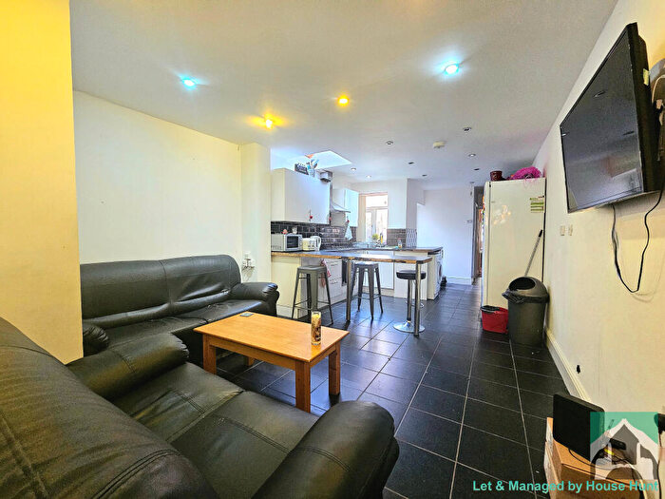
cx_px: 332
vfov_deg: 89.9
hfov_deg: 106.2
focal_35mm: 13
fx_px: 250
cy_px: 250
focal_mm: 2.2
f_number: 2.2
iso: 400
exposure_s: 1/33
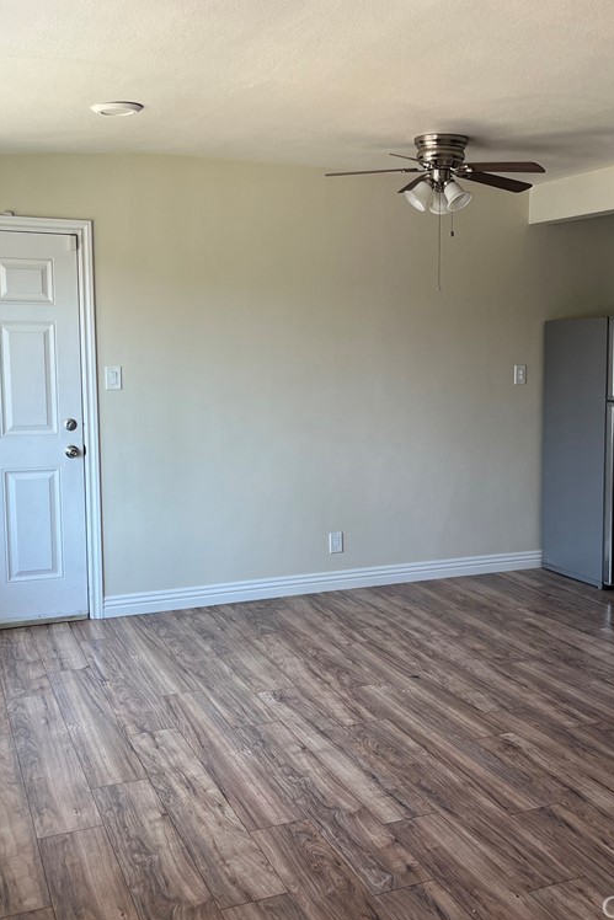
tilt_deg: -7.2
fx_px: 946
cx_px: 372
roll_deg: +0.1
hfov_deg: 35.8
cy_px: 453
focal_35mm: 37
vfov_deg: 51.9
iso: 50
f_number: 1.6
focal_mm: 5.1
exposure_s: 1/122
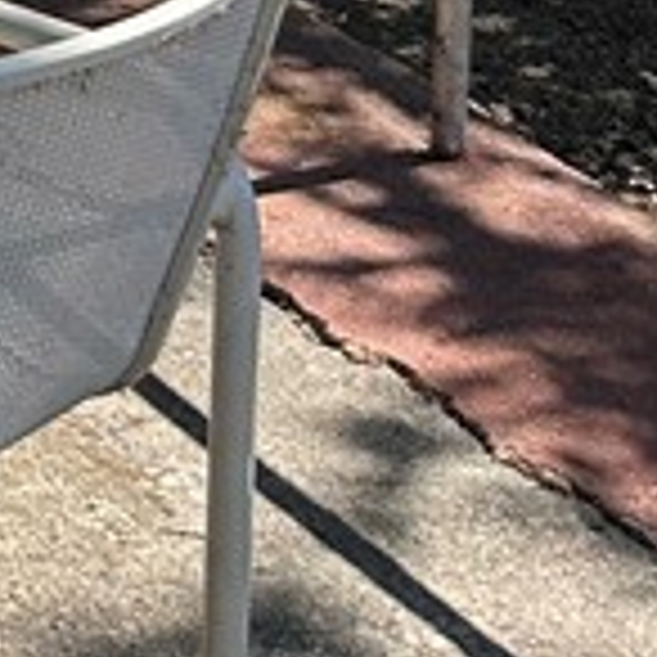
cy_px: -940
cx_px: -1314
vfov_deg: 10.2
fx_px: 3199
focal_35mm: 149
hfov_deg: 9.3
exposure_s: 1/1212
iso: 80
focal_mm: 6.86
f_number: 1.78
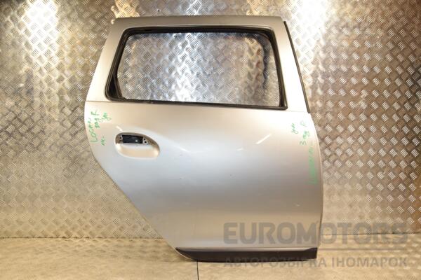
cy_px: 140
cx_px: 210
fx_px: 386
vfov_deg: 40.0
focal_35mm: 33
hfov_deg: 57.2
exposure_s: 1/200
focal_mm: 22
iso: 800
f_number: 5.6
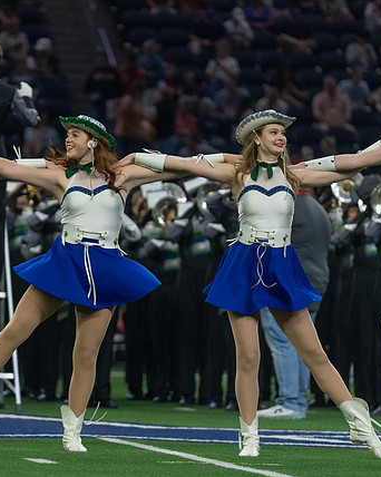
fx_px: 4768
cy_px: 240
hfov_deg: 4.6
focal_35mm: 338
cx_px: 38
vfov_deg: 5.7
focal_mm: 200
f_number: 2.8
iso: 2500
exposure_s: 1/1000
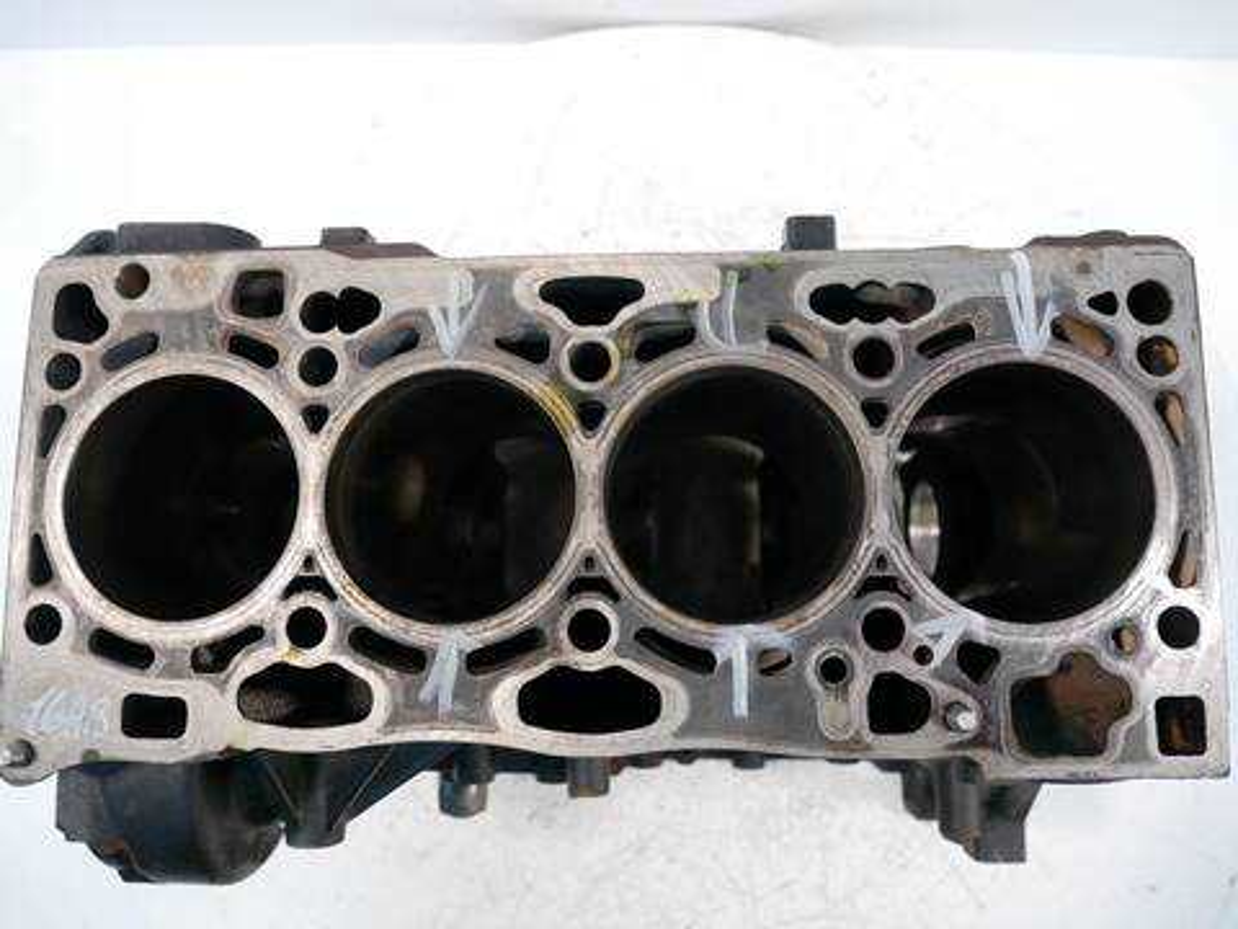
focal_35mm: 24
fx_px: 858
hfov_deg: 71.6
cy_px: 464
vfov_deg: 56.8
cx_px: 619
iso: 1000
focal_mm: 12
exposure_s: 1/60
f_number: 3.5
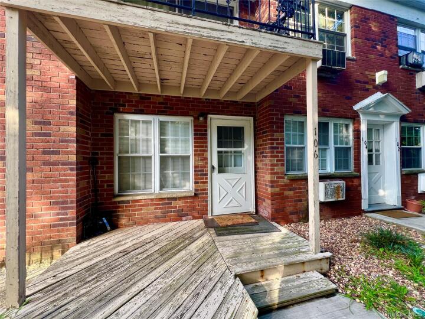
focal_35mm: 13
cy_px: 160
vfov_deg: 89.9
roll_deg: +0.6
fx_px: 160
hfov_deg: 106.2
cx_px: 212
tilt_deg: -0.7
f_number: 1.8
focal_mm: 1.57
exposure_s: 1/99
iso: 50
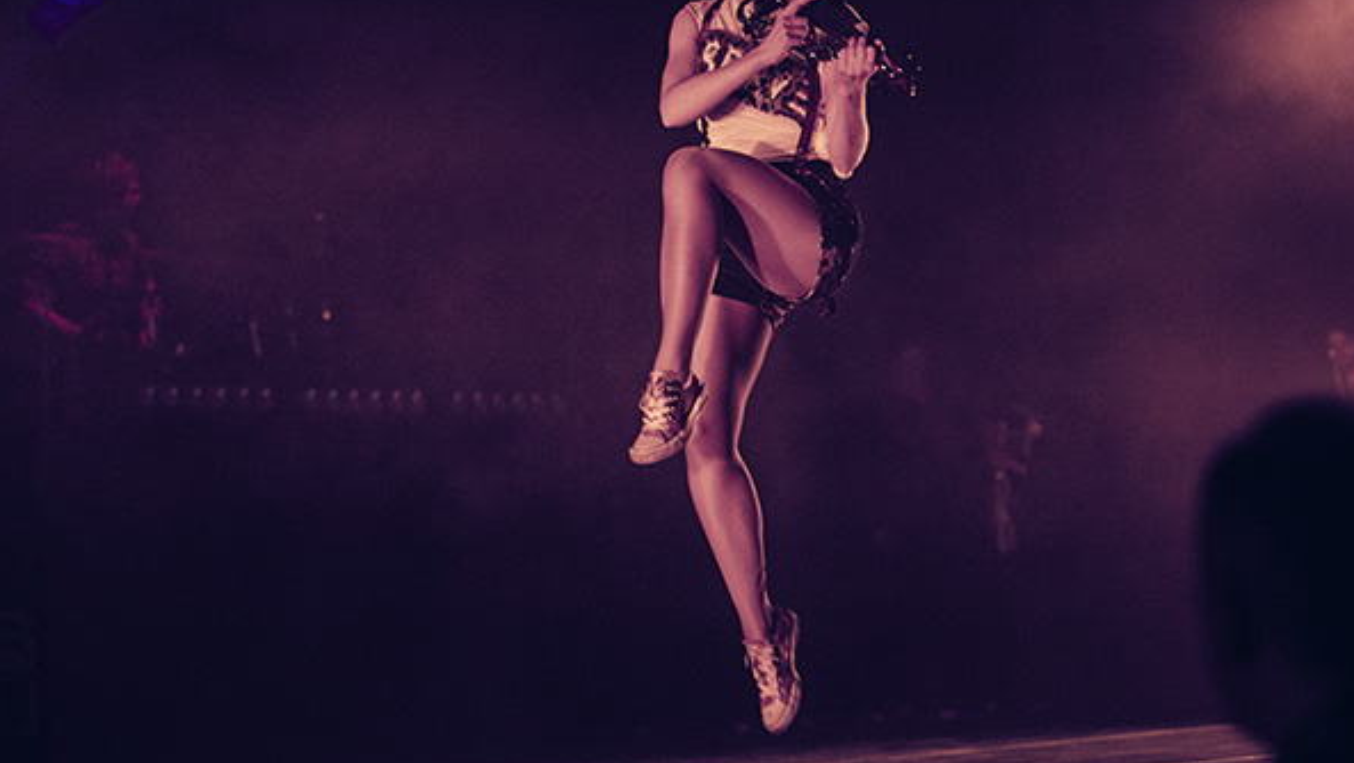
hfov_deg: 18.3
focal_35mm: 117
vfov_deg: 10.4
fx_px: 4202
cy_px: 298
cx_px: 706
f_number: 2.8
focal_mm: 92
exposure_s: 1/400
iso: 1600
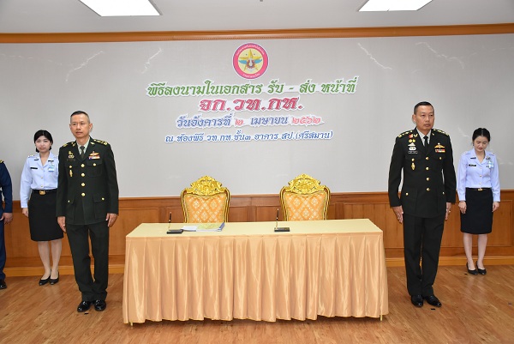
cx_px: 257
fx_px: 514
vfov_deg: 36.9
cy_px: 172
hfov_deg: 53.1
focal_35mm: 36
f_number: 4.5
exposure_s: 1/80
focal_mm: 24
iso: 800
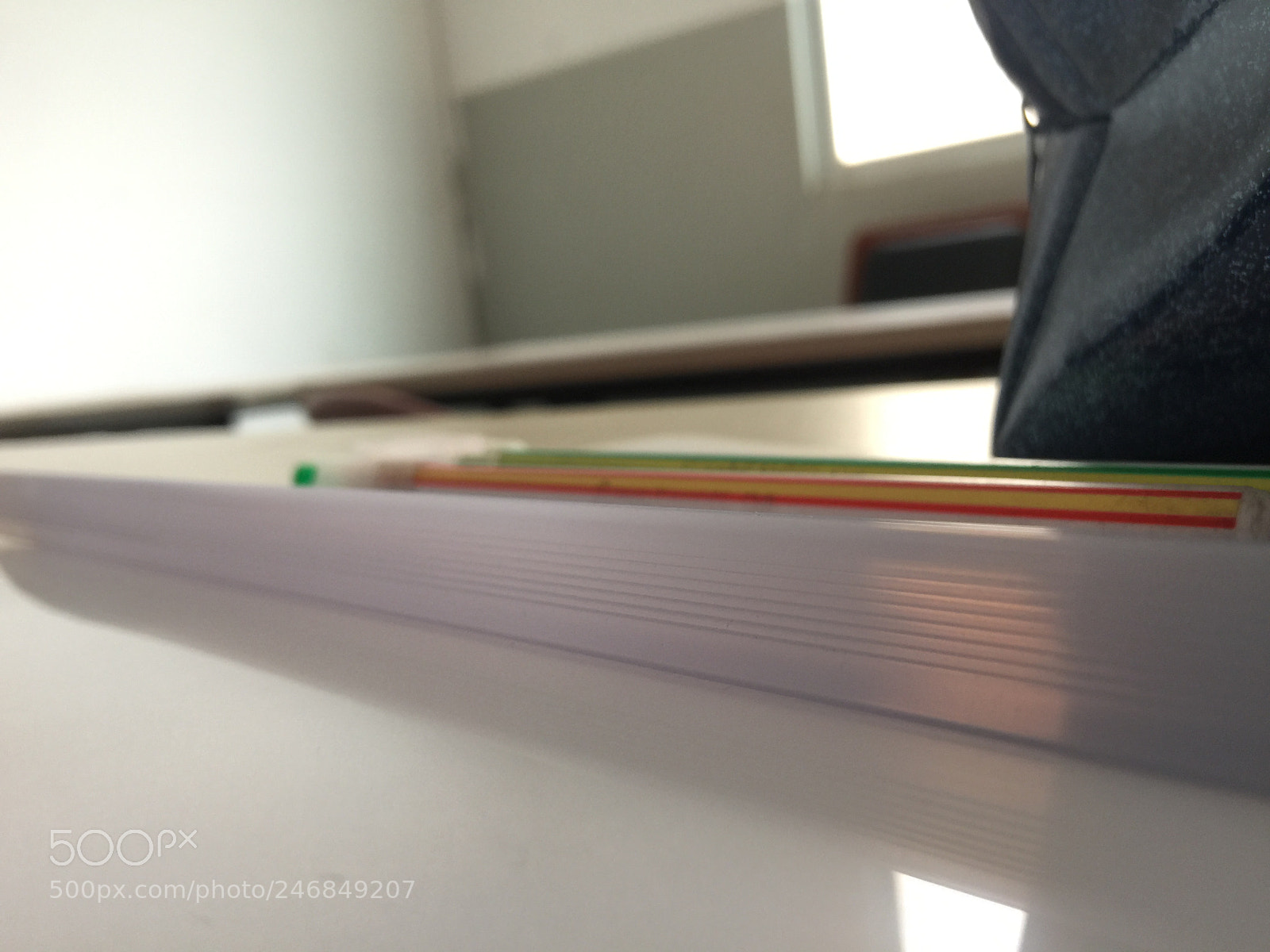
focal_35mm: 29
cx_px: 635
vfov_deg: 48.2
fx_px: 1064
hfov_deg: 61.7
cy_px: 476
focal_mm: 4.15
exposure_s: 1/17
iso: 50
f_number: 2.2
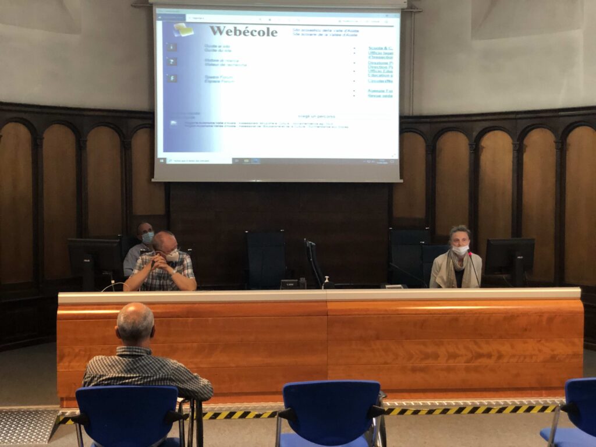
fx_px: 895
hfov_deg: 36.8
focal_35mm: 52
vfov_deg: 28.0
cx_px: 298
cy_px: 224
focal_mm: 6
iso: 160
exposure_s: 1/24
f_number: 2.4
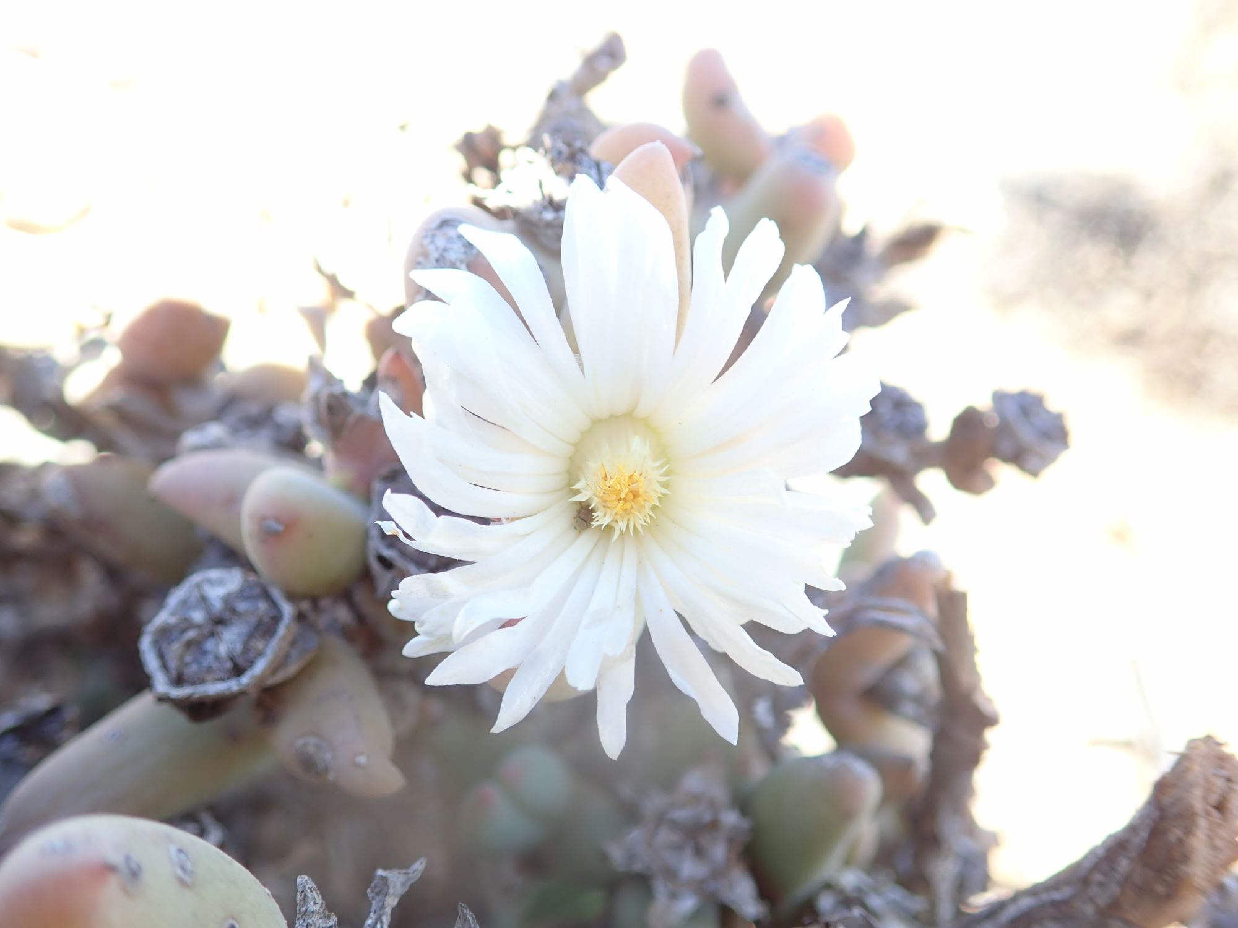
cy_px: 464
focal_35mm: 30
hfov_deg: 60.0
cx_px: 619
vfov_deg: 46.8
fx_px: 1073
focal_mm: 5.5
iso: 100
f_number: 2.3
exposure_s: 1/160
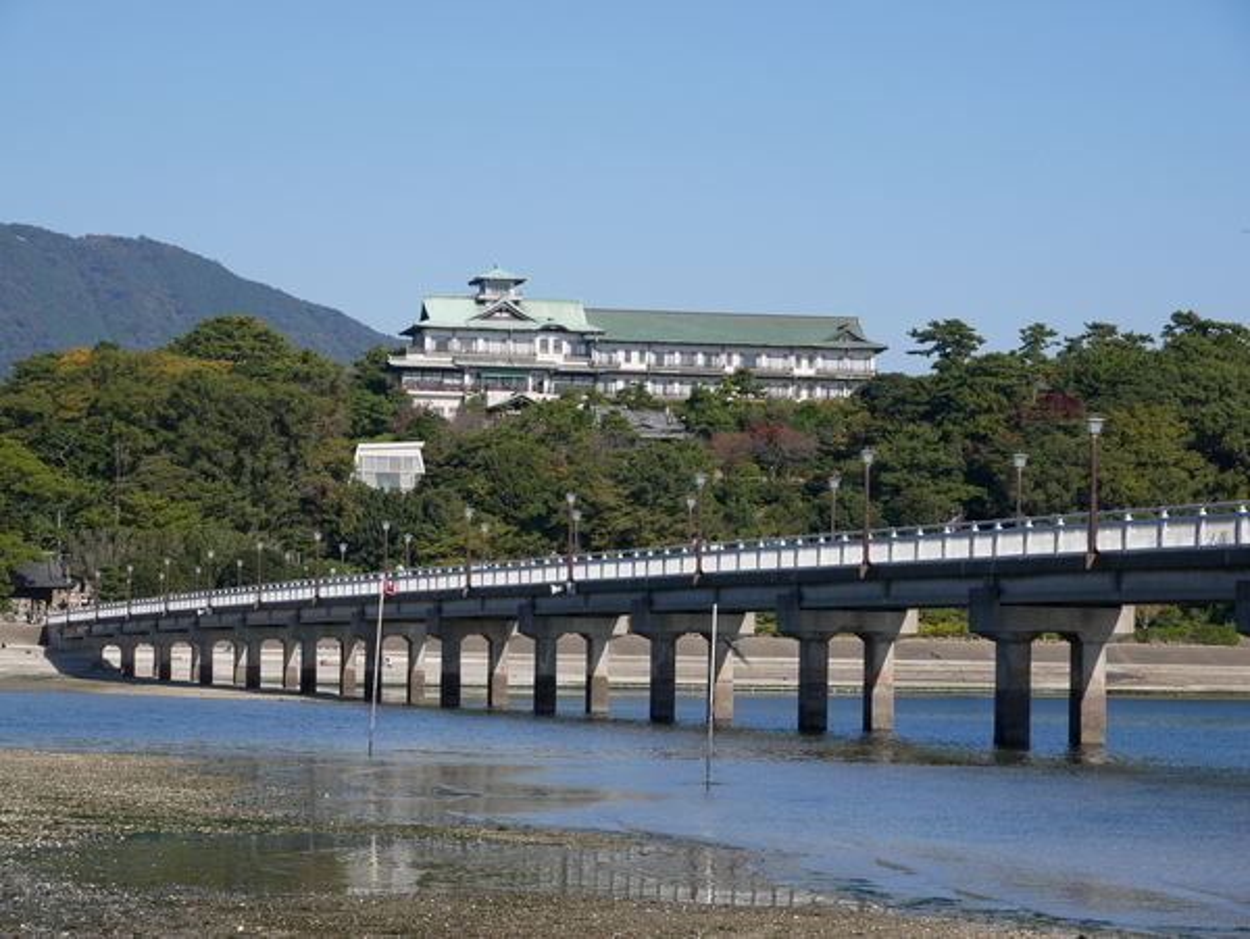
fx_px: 4337
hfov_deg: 16.4
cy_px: 470
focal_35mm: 120
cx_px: 625
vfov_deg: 12.4
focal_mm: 60
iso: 200
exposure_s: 1/500
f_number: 9
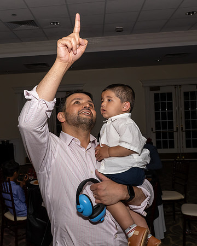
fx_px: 303
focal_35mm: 42
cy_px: 116
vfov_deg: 44.3
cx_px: 63
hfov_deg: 35.6
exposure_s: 1/250
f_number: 8
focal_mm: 19
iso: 640
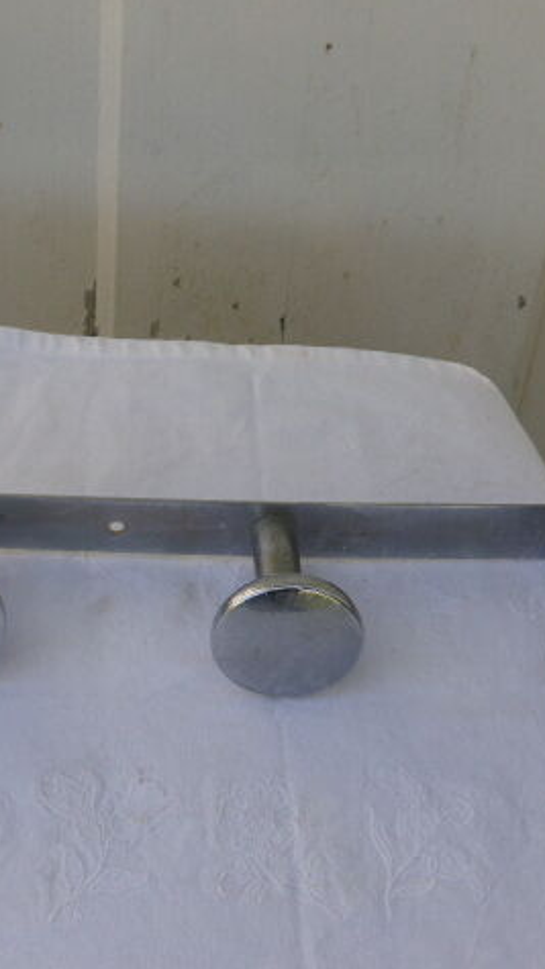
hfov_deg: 16.6
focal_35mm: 72
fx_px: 1851
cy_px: 481
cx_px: 114
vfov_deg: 29.4
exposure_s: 1/250
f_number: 4.2
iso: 100
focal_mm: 8.5
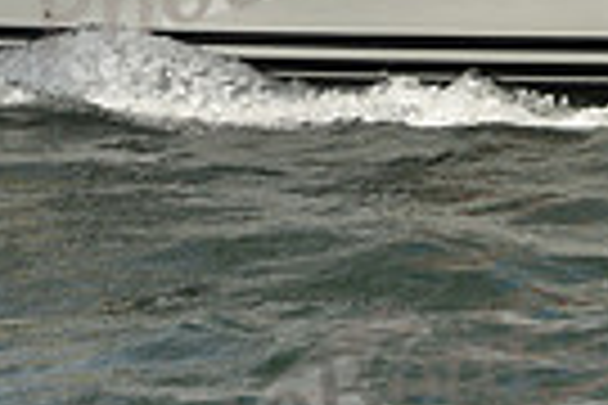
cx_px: 901
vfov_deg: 4.5
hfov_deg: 6.8
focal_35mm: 300
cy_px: -353
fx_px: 5066
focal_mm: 70
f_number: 8
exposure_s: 1/1600
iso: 400
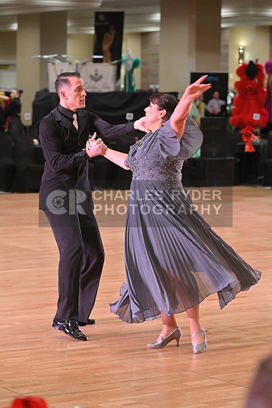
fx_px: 1359
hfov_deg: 11.4
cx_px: 136
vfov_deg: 17.1
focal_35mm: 120
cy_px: 204
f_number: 5
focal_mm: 120
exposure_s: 1/320
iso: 3200
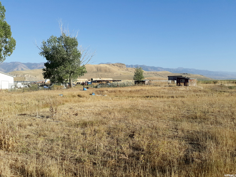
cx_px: 118
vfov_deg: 49.7
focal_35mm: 28
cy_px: 88
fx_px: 191
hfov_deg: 63.4
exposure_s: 1/2392
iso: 40
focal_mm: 3.7
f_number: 1.7
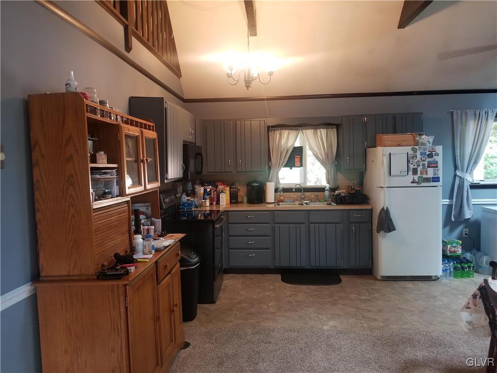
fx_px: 373
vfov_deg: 53.1
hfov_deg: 67.3
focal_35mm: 26
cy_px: 186
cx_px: 248
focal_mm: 4.25
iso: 250
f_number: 1.7
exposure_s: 1/30
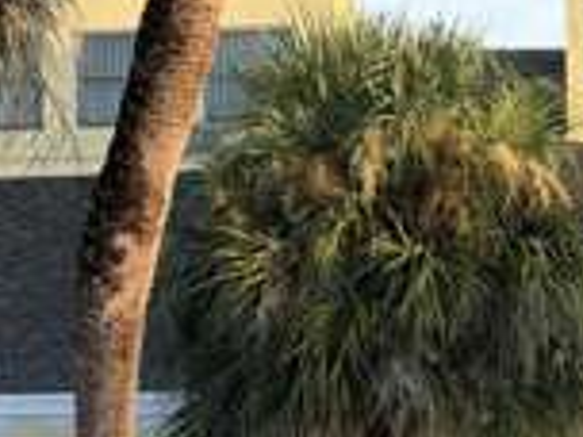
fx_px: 6383
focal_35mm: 379
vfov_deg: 3.9
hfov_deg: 5.2
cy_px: 638
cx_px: 702
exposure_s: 1/293
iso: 50
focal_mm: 15.66
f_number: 2.8
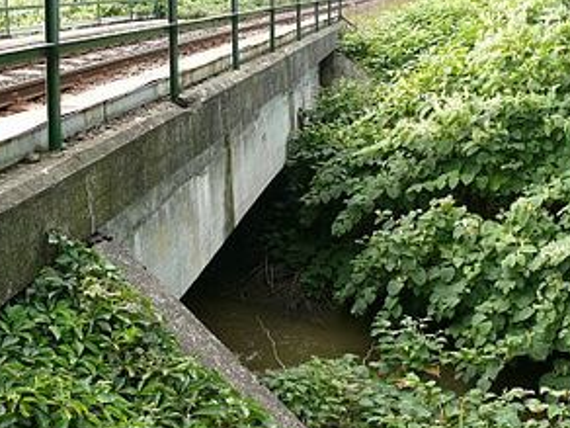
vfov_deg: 30.2
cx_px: 267
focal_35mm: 48
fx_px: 790
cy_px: 184
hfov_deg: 39.6
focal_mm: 7.4
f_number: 2.8
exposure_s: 1/100
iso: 100
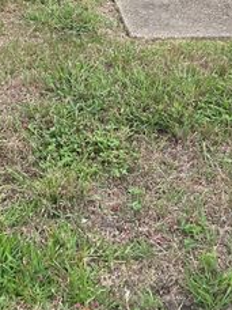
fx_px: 679
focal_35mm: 76
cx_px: 155
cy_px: -135
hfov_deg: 19.3
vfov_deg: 22.0
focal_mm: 4.2
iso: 32
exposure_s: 1/1062
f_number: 1.6
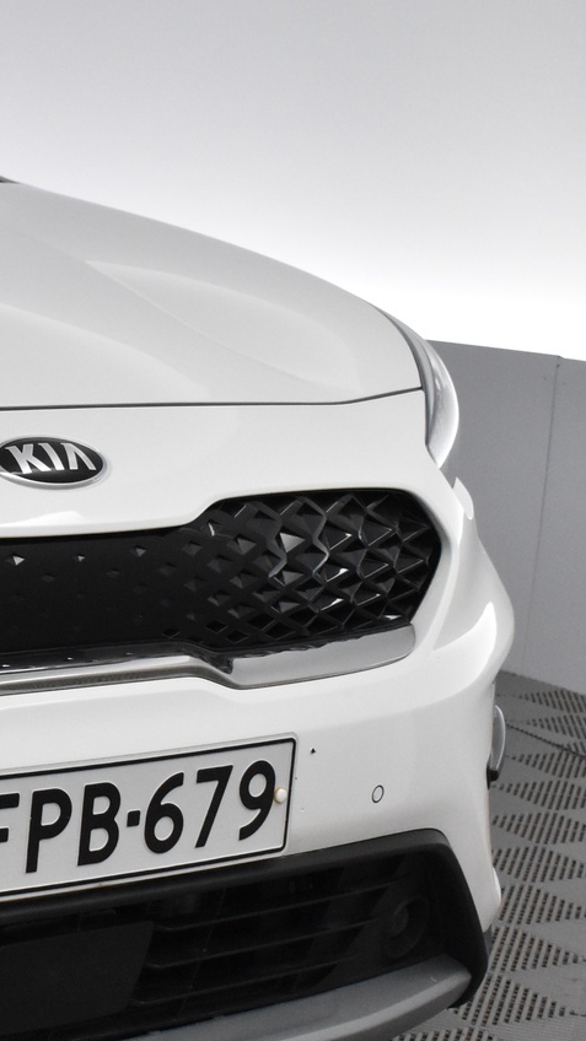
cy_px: 637
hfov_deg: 13.0
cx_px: -347
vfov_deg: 24.4
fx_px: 2403
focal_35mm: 87
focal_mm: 29
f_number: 6.3
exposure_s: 1/160
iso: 3200
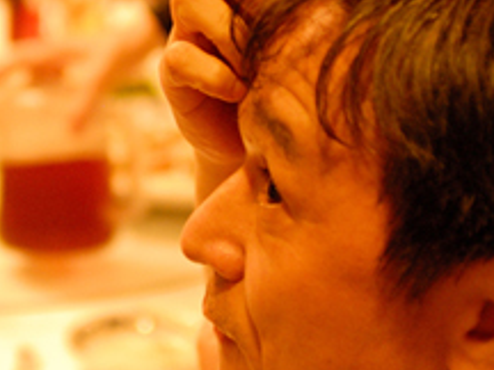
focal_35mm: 120
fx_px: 1713
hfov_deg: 16.4
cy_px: 67
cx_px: 158
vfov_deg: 12.3
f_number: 2
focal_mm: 28
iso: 800
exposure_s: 1/45
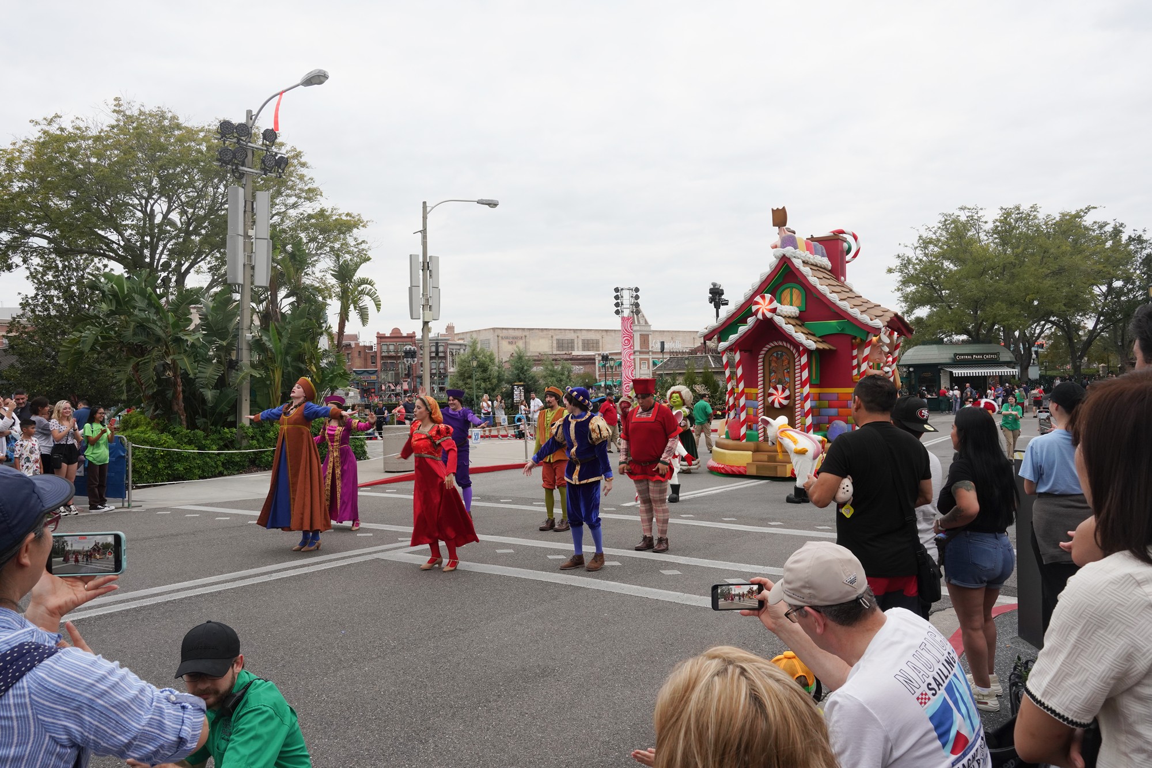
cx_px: 576
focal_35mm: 29
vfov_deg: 45.0
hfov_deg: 63.7
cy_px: 384
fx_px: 928
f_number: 14
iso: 800
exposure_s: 1/100
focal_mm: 29
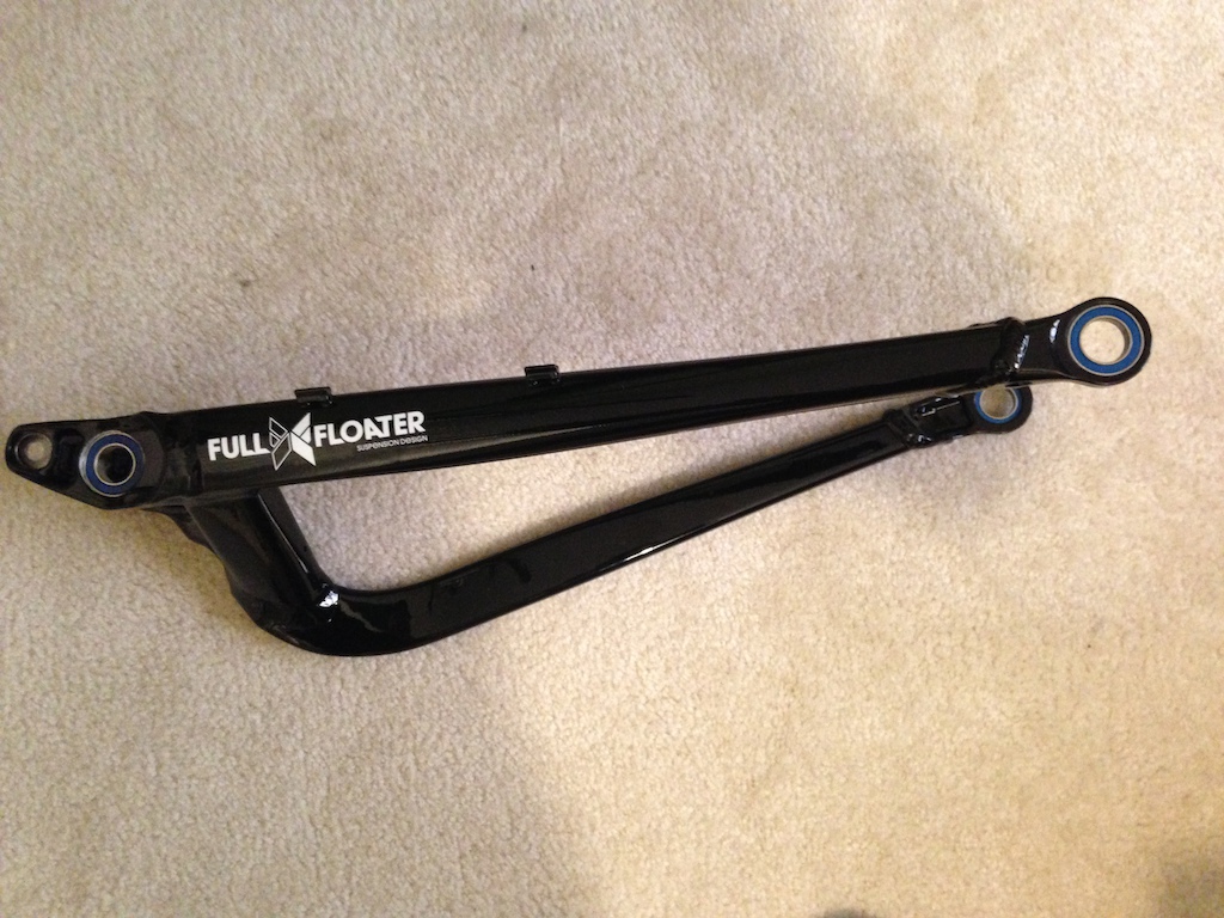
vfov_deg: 42.9
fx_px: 1167
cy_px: 459
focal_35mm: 33
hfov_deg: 55.4
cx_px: 612
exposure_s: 1/15
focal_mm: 4.12
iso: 400
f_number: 2.4
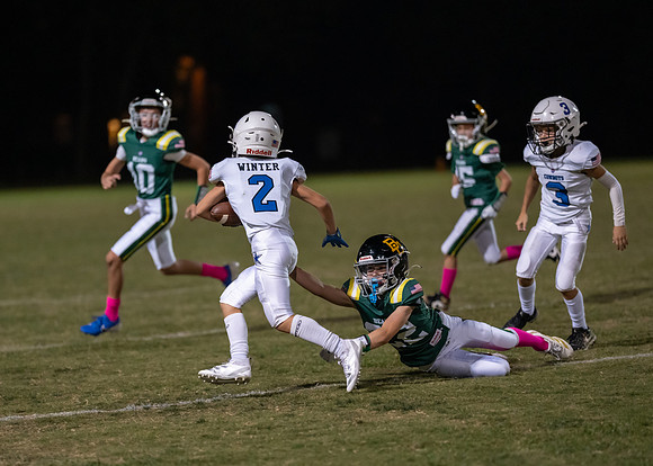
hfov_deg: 12.2
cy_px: 247
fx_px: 3060
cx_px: 267
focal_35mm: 165
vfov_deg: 8.7
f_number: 1.8
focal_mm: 135
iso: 4000
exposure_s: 1/1000
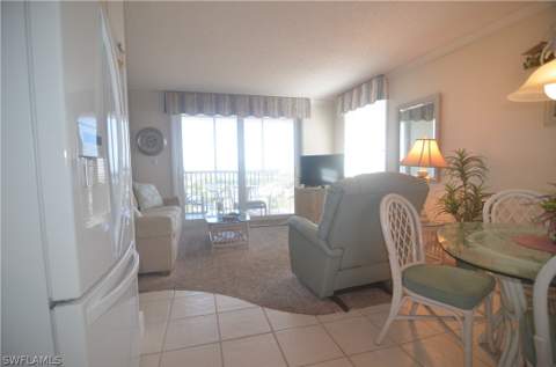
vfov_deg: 71.7
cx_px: 278
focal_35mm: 16
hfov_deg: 95.1
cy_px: 184
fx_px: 254
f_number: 2.8
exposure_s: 1/125
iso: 280
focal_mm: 11
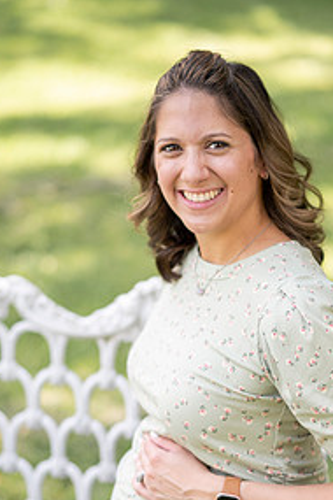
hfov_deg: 10.2
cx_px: 195
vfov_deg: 15.2
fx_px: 1859
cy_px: 379
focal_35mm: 134
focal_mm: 85
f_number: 2
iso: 320
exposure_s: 1/1250
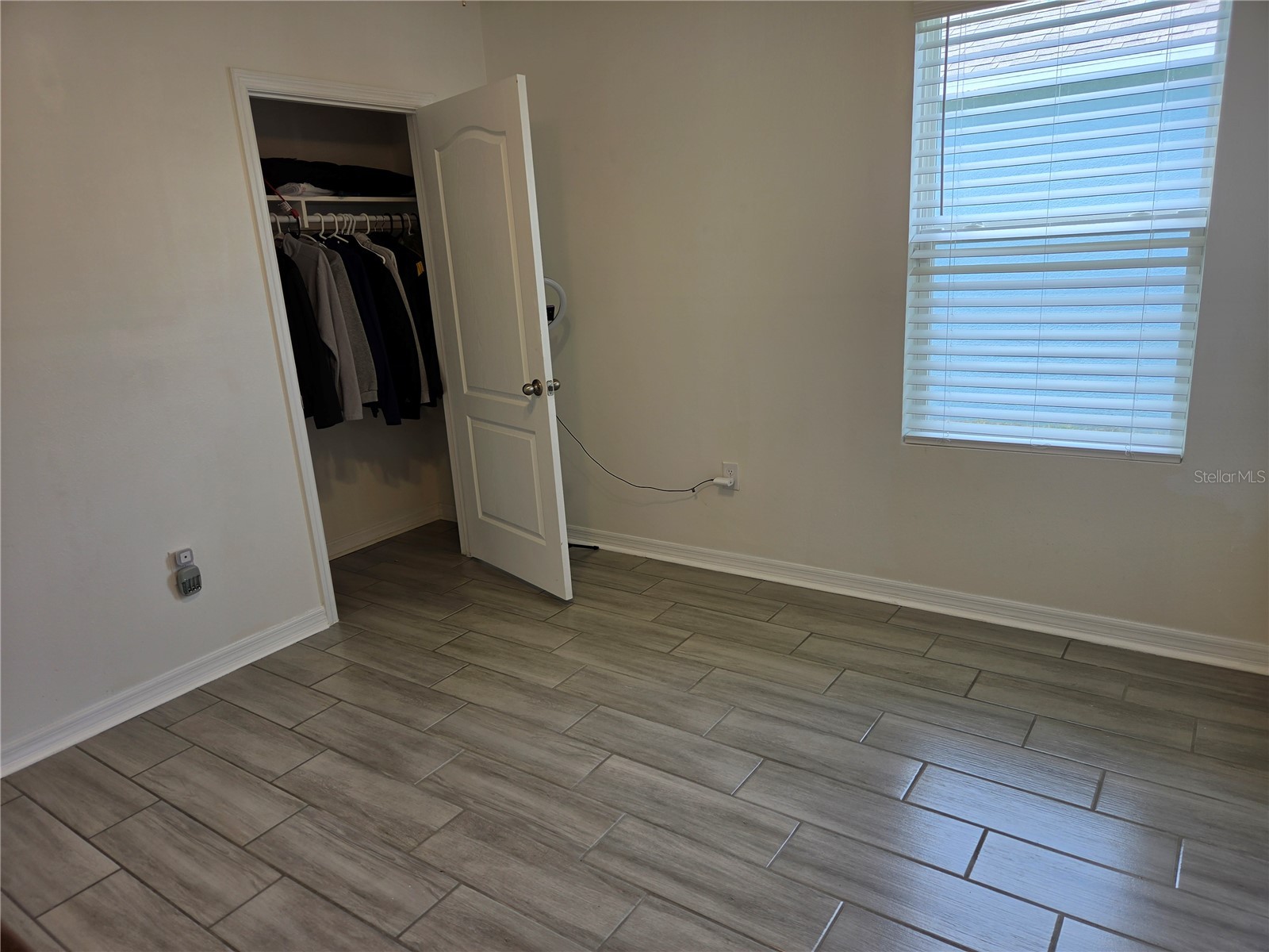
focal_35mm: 23
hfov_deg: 73.9
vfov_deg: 58.9
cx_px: 634
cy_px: 476
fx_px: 843
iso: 25
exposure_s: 1/137
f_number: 1.8
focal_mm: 5.4
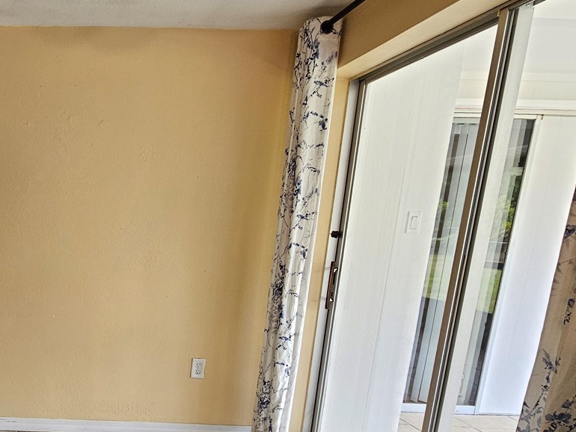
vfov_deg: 49.7
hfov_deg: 56.0
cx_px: 52
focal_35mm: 27
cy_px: 314
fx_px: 449
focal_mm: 2.2
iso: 50
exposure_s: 1/60
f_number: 2.2
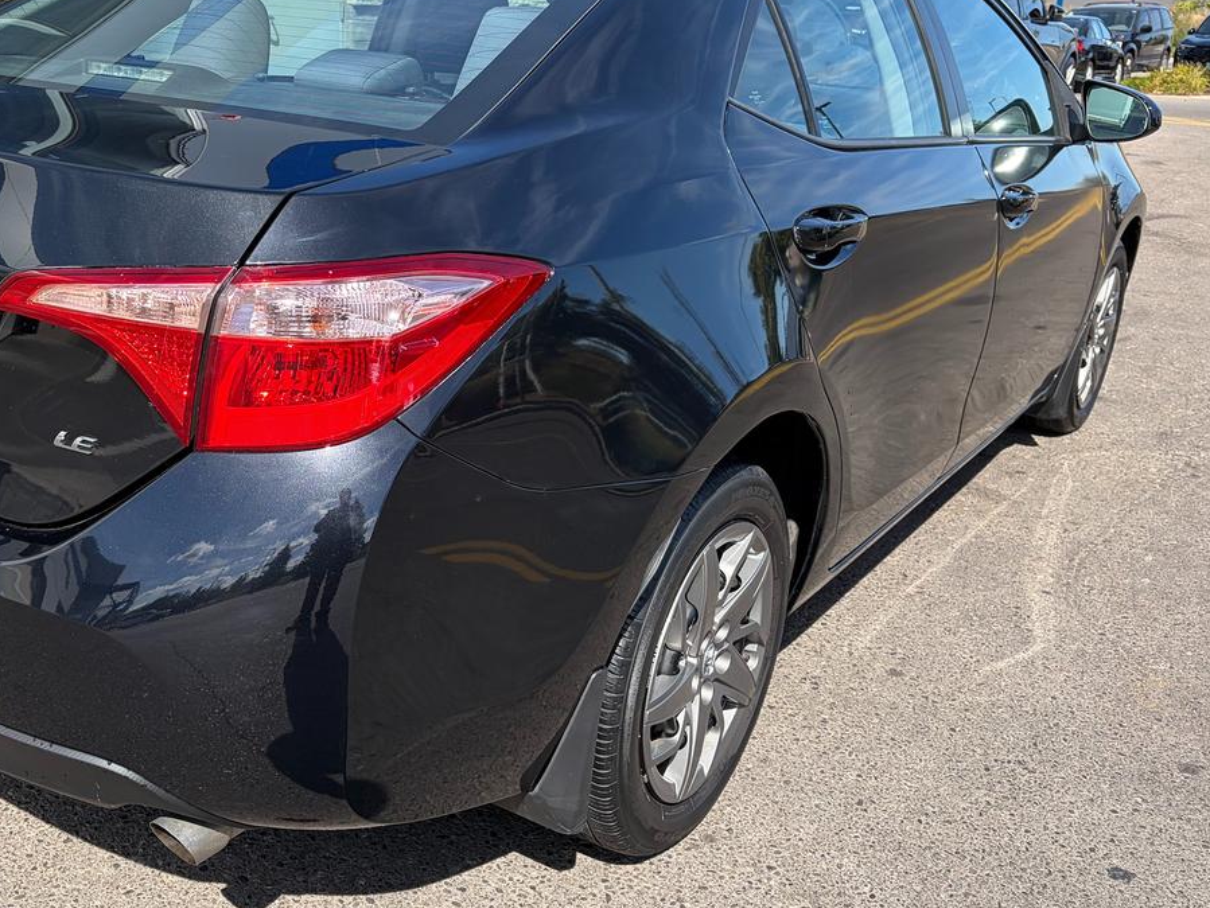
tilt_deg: -16.7
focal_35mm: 37
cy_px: 394
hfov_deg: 49.1
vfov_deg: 38.6
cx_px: 382
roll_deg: +0.0
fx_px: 1294
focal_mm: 5.96
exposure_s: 1/1484
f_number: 1.6
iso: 50
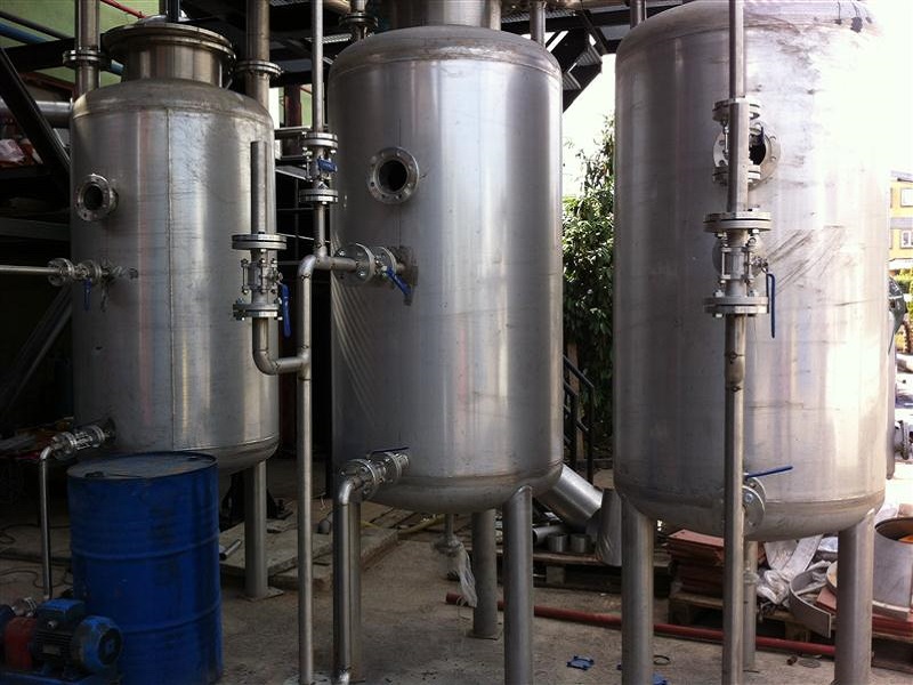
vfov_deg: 40.7
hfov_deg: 52.6
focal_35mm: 35
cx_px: 456
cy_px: 342
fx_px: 923
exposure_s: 1/279
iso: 80
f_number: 2.8
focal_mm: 3.85
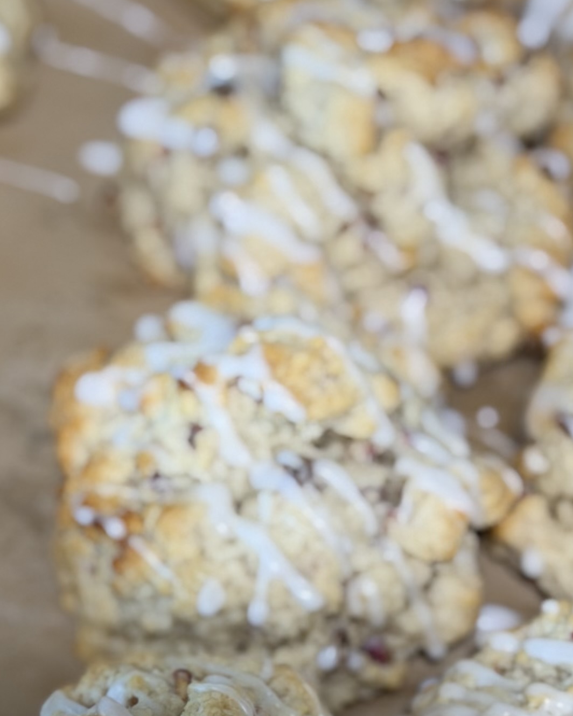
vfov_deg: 13.6
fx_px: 3010
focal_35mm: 142
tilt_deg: -50.7
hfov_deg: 10.8
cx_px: 13
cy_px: 472
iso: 125
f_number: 1.78
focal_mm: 6.76
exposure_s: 1/60
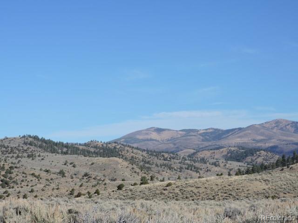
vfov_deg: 16.4
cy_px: 112
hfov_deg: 21.8
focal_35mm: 90
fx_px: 775
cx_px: 149
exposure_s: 1/1000
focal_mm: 16.1
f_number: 4.1
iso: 100
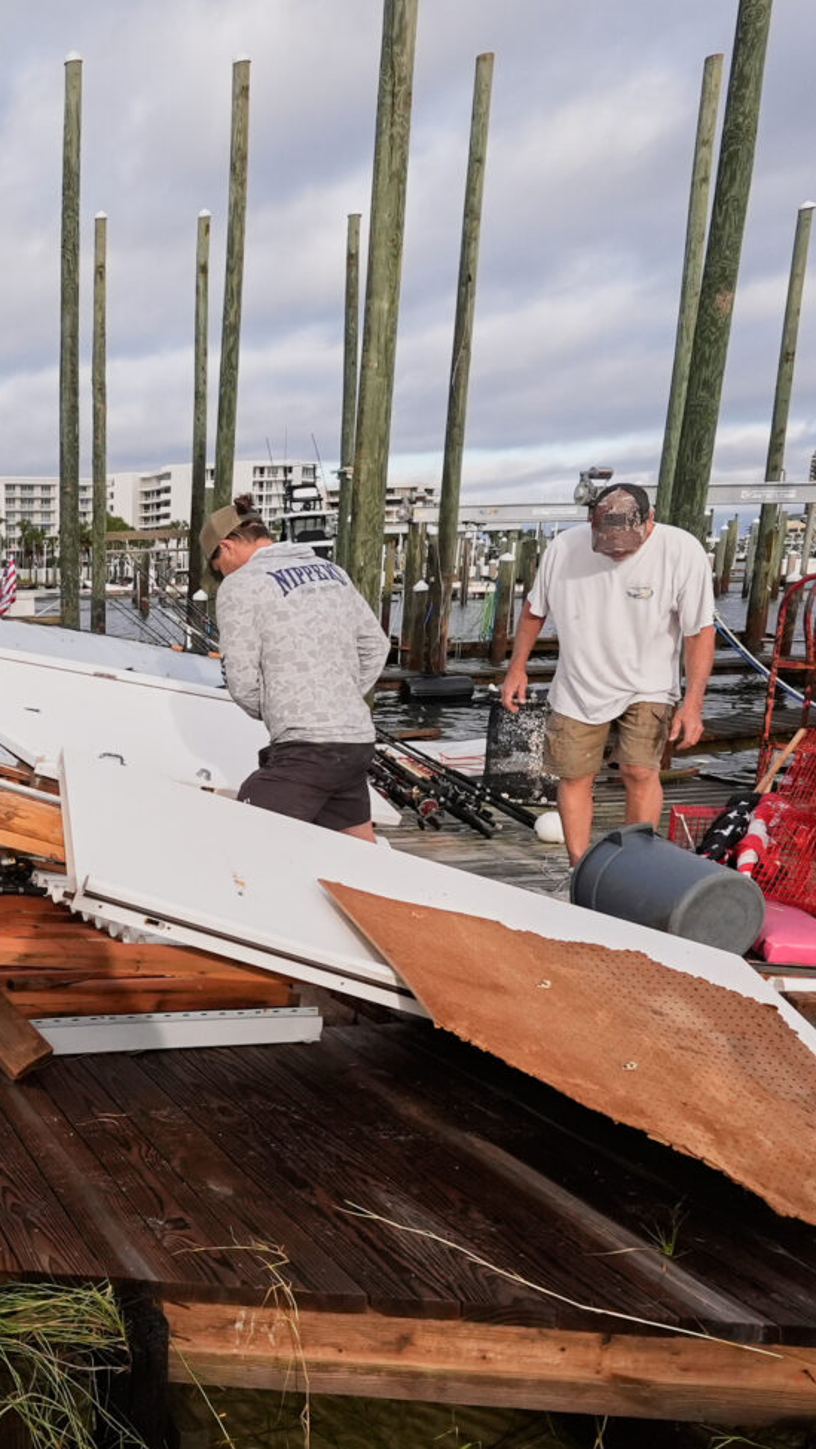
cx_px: -126
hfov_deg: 30.9
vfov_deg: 58.8
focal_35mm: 33
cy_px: 895
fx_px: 1268
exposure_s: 1/6400
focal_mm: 12
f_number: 4
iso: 1250
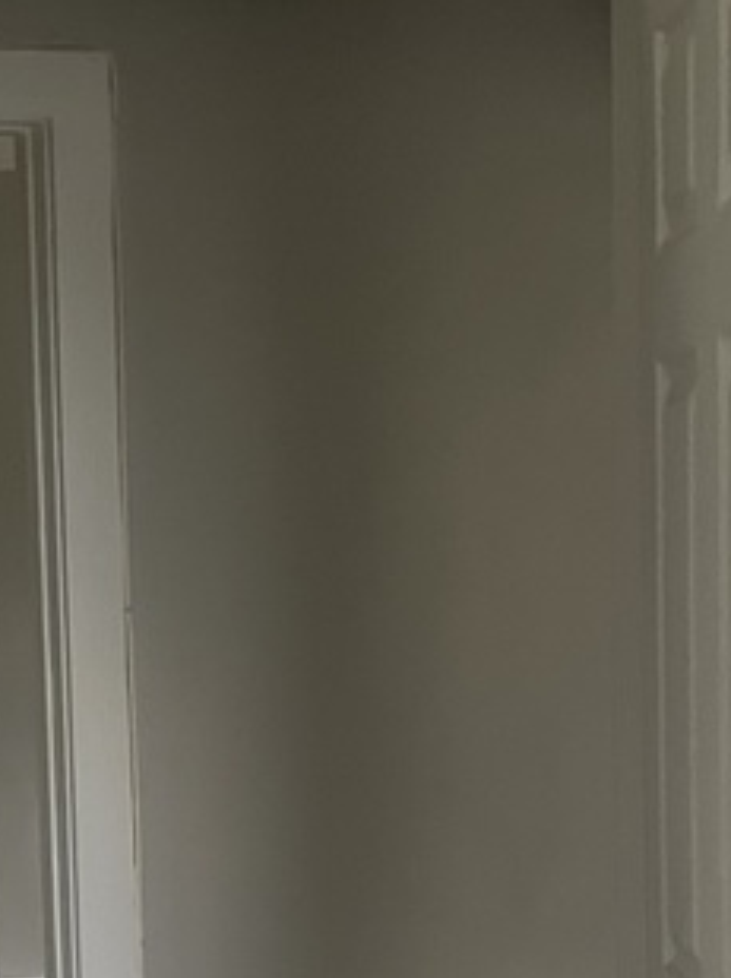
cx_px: -57
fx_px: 2568
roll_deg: +2.7
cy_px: 791
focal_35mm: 91
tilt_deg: -6.9
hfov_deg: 15.8
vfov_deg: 21.3
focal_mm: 4.2
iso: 250
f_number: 1.6
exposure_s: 1/60
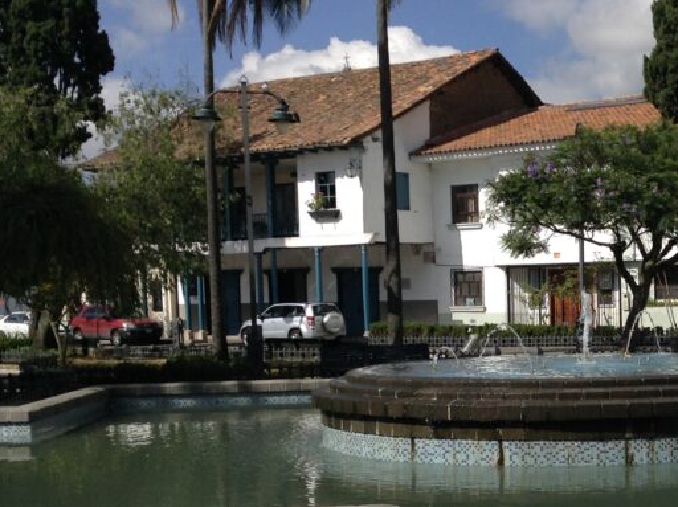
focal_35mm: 66
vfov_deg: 22.0
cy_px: 377
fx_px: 1291
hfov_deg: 27.8
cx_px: 669
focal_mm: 3.3
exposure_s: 1/1869
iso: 25
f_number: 2.4
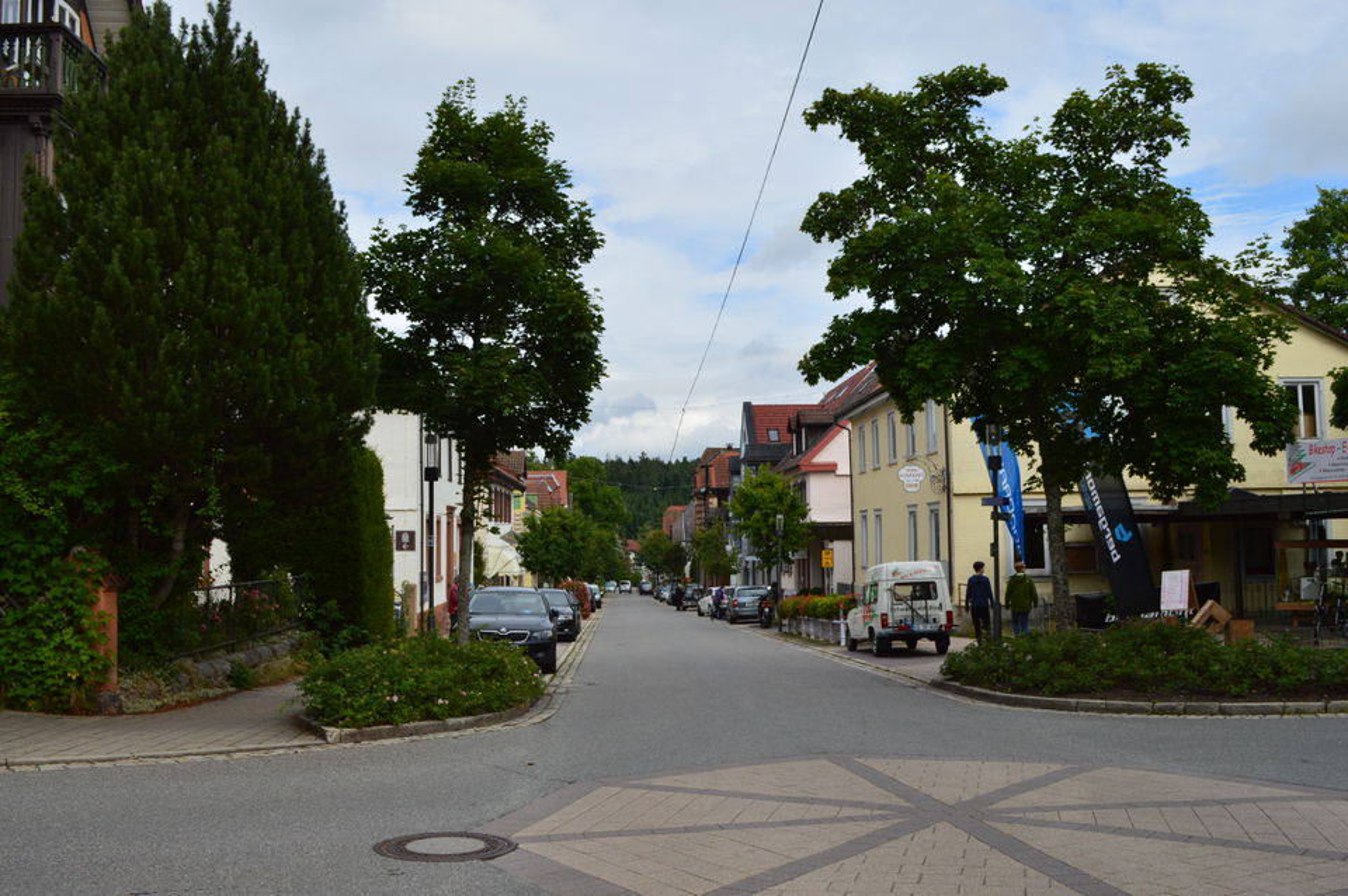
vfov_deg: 36.8
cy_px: 448
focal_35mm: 36
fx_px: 1347
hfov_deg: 53.2
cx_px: 674
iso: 400
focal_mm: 24
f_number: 11
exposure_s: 1/500
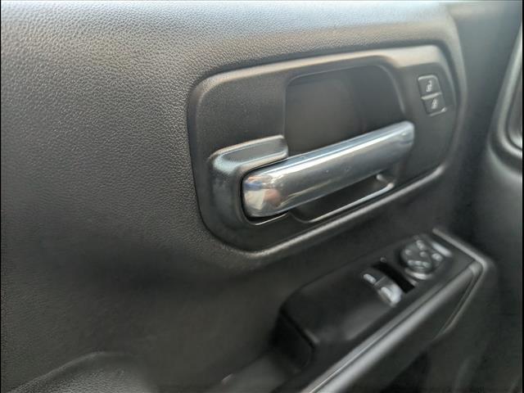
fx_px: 363
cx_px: 262
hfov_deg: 71.6
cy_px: 196
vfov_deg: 56.8
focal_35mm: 24
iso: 208
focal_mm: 6.9
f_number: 1.68
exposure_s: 1/189
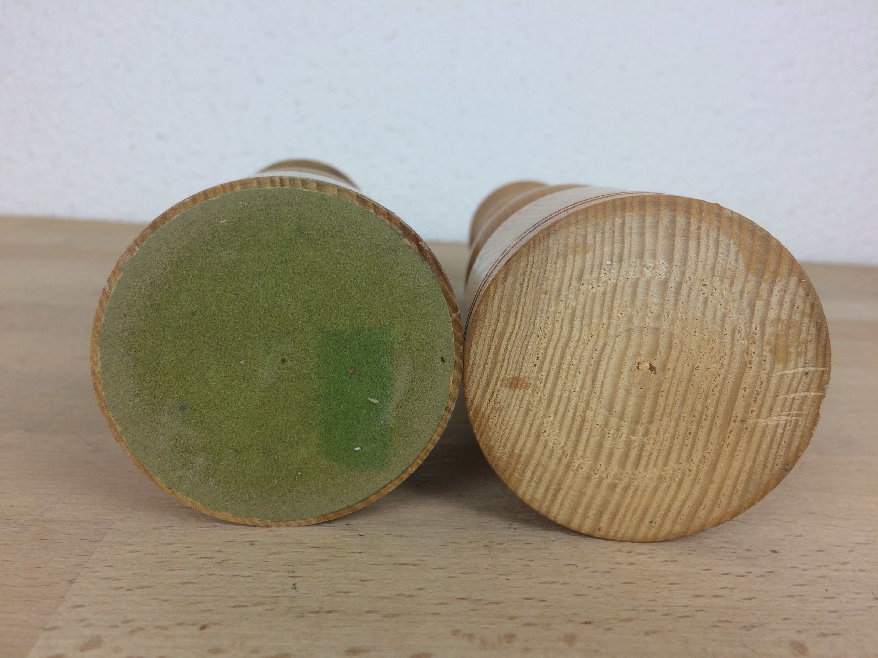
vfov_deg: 48.2
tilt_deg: -12.2
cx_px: 439
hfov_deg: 61.7
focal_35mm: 29
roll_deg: -4.4
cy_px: 329
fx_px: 736
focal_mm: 4.15
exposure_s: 1/100
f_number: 2.2
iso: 50
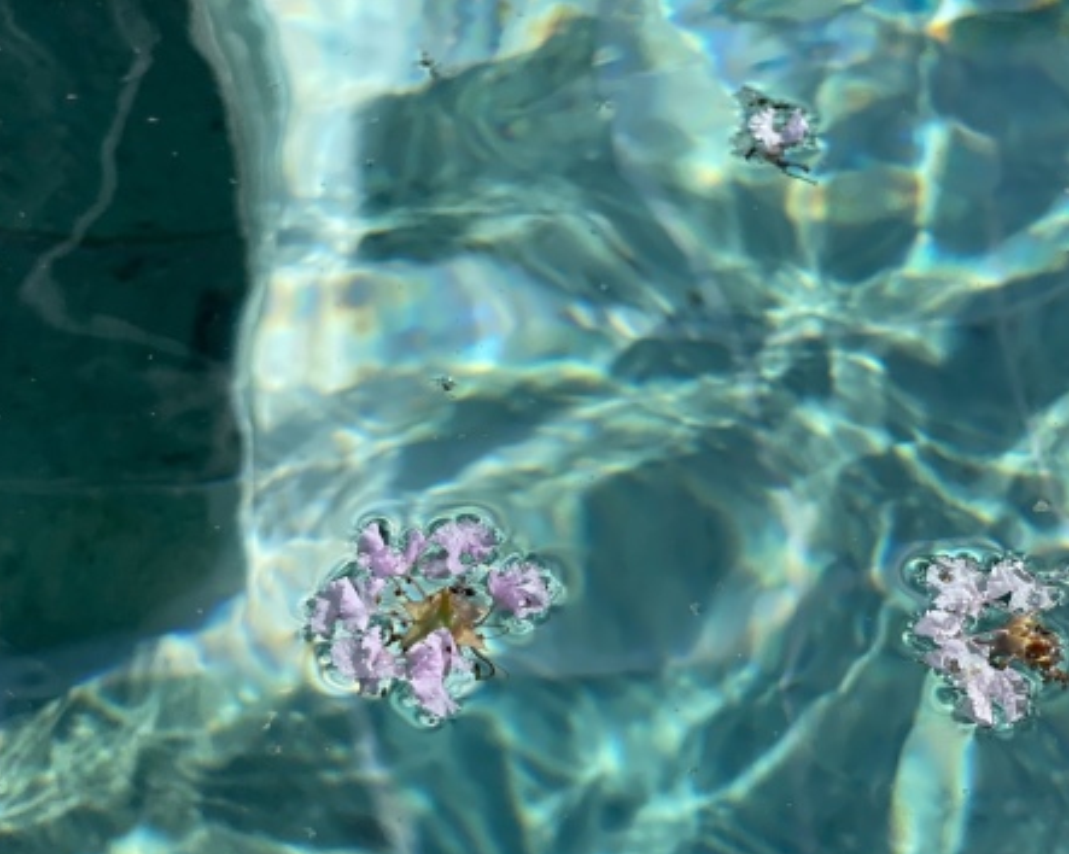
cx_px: 514
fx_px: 1739
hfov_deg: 34.2
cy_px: 432
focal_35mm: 55
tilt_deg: -44.5
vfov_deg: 27.6
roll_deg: +0.6
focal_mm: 6
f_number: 2
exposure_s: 1/2179
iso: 25
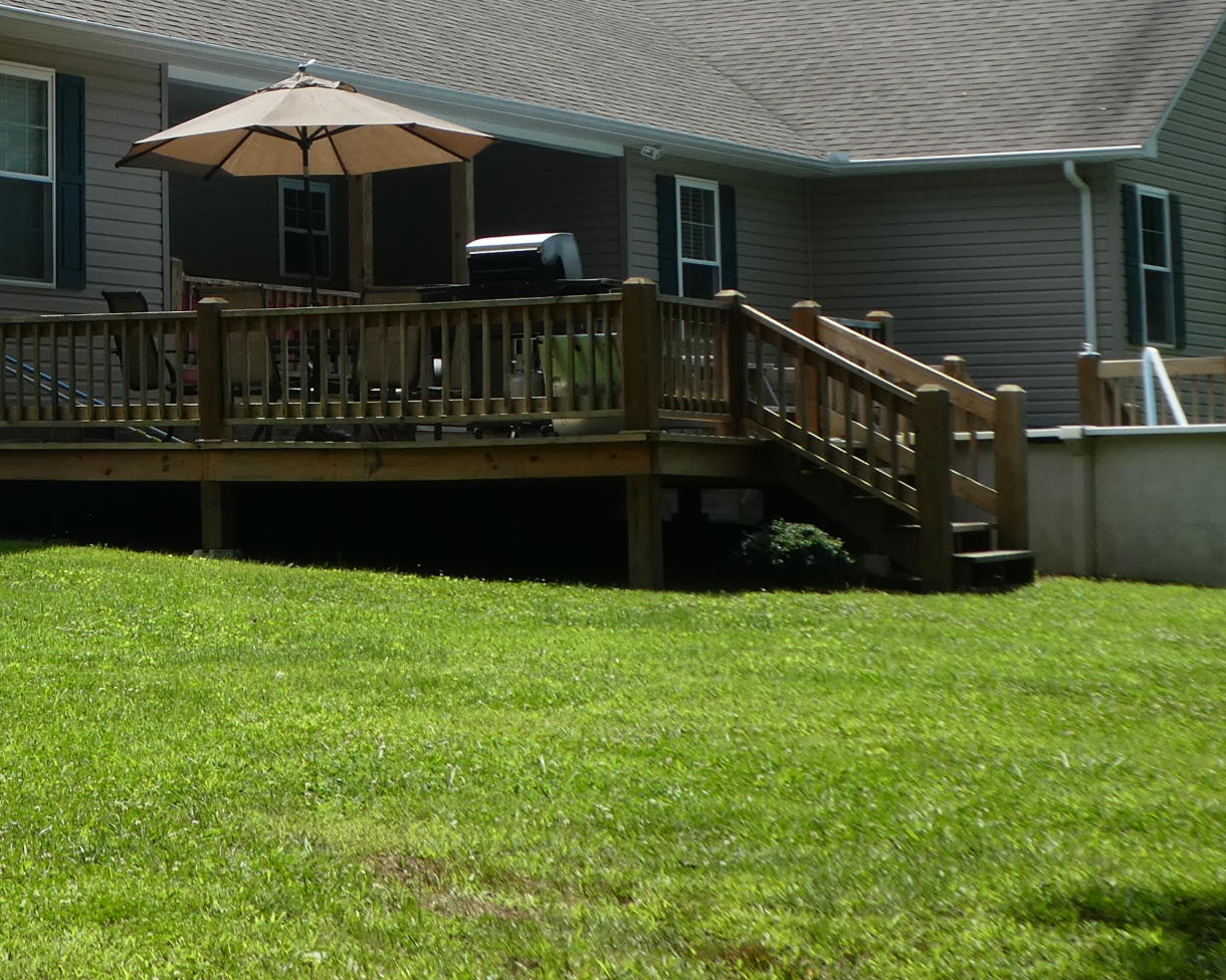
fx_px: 3483
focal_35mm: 96
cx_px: 10
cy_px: 30
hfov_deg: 19.4
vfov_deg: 15.8
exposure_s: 1/500
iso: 80
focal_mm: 7.2
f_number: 3.8
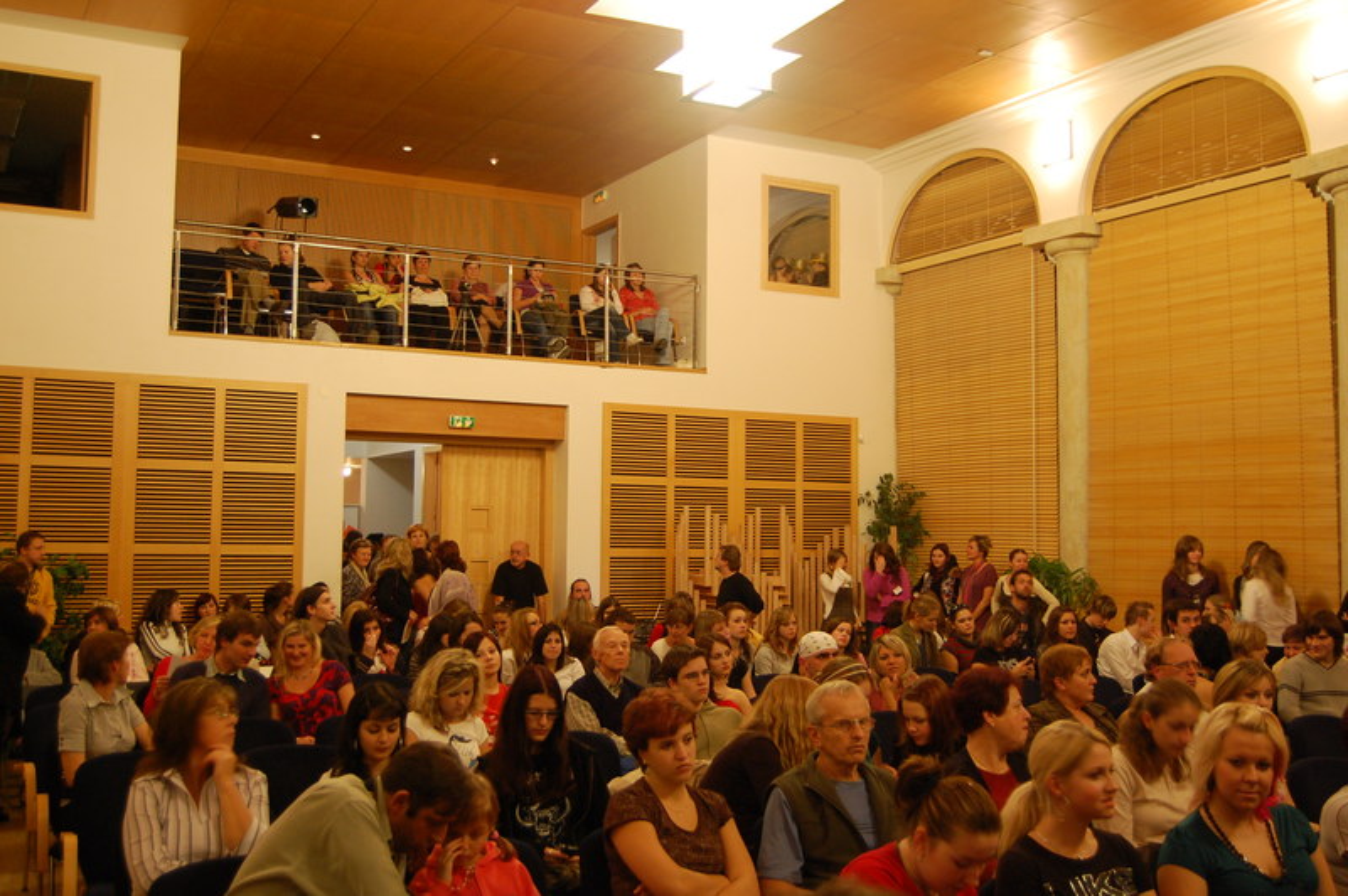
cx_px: 674
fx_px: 1459
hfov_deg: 49.6
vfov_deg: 34.2
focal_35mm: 39
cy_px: 448
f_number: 4
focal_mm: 26
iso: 800
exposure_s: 1/13
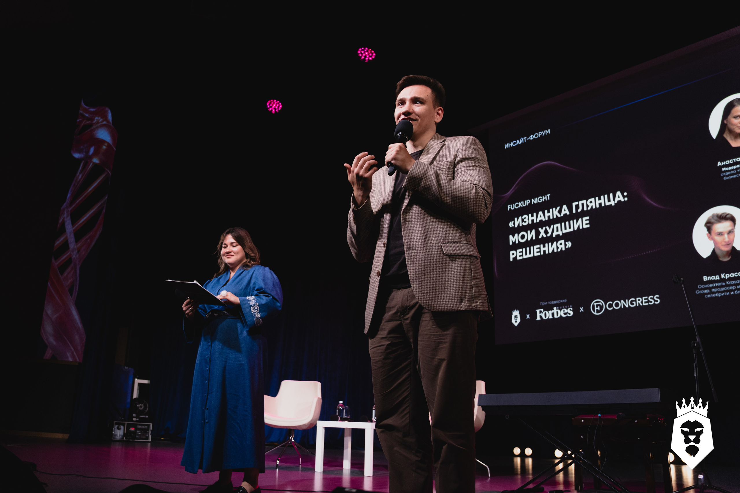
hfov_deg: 64.9
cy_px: 235
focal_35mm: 28
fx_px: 582
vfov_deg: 45.9
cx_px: 352
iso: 800
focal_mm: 18
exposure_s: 1/160
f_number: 2.8
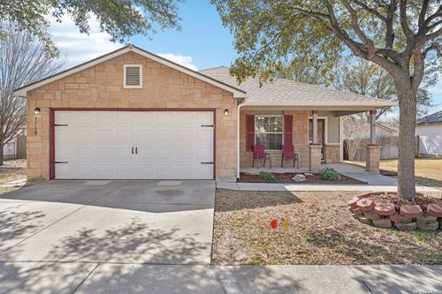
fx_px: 356
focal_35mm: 29
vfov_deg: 44.9
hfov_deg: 63.7
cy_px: 147
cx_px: 221
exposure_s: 1/350
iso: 200
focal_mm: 29
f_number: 8
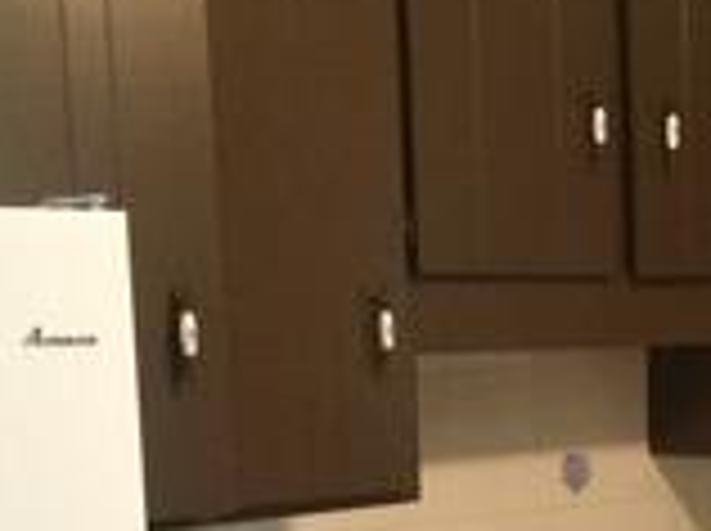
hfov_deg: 20.0
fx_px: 1928
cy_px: 544
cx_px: 783
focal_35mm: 94
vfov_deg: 15.4
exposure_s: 1/24
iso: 250
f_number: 2.2
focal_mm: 4.15
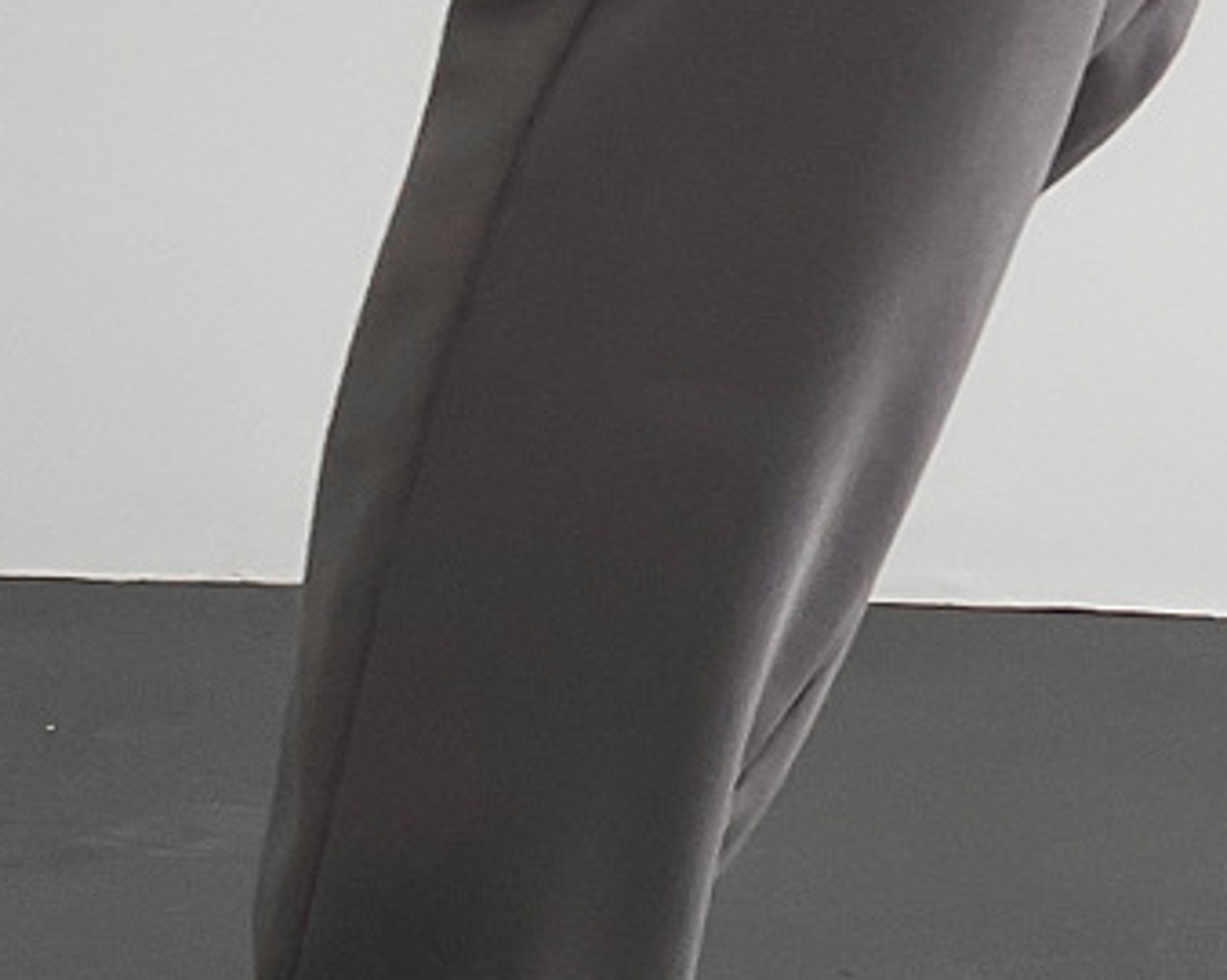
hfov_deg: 14.1
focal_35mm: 134
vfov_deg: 11.3
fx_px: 4863
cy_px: -109
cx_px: 1252
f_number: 1.8
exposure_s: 1/120
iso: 50
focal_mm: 3
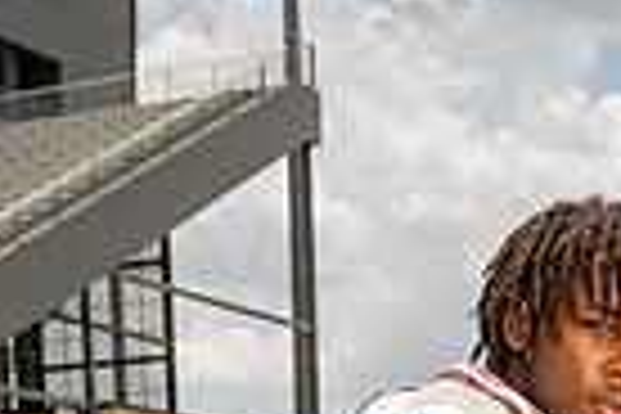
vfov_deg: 10.4
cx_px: 562
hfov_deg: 17.7
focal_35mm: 114
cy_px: 990
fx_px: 1966
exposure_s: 1/200
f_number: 6.3
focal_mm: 35
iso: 125
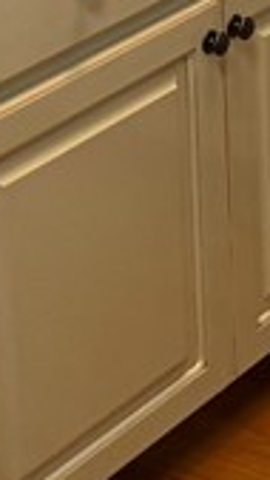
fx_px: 2012
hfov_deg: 7.3
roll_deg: +1.1
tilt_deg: -9.6
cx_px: 597
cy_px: -435
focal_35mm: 158
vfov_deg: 12.3
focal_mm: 6.76
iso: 200
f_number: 1.78
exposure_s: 1/121
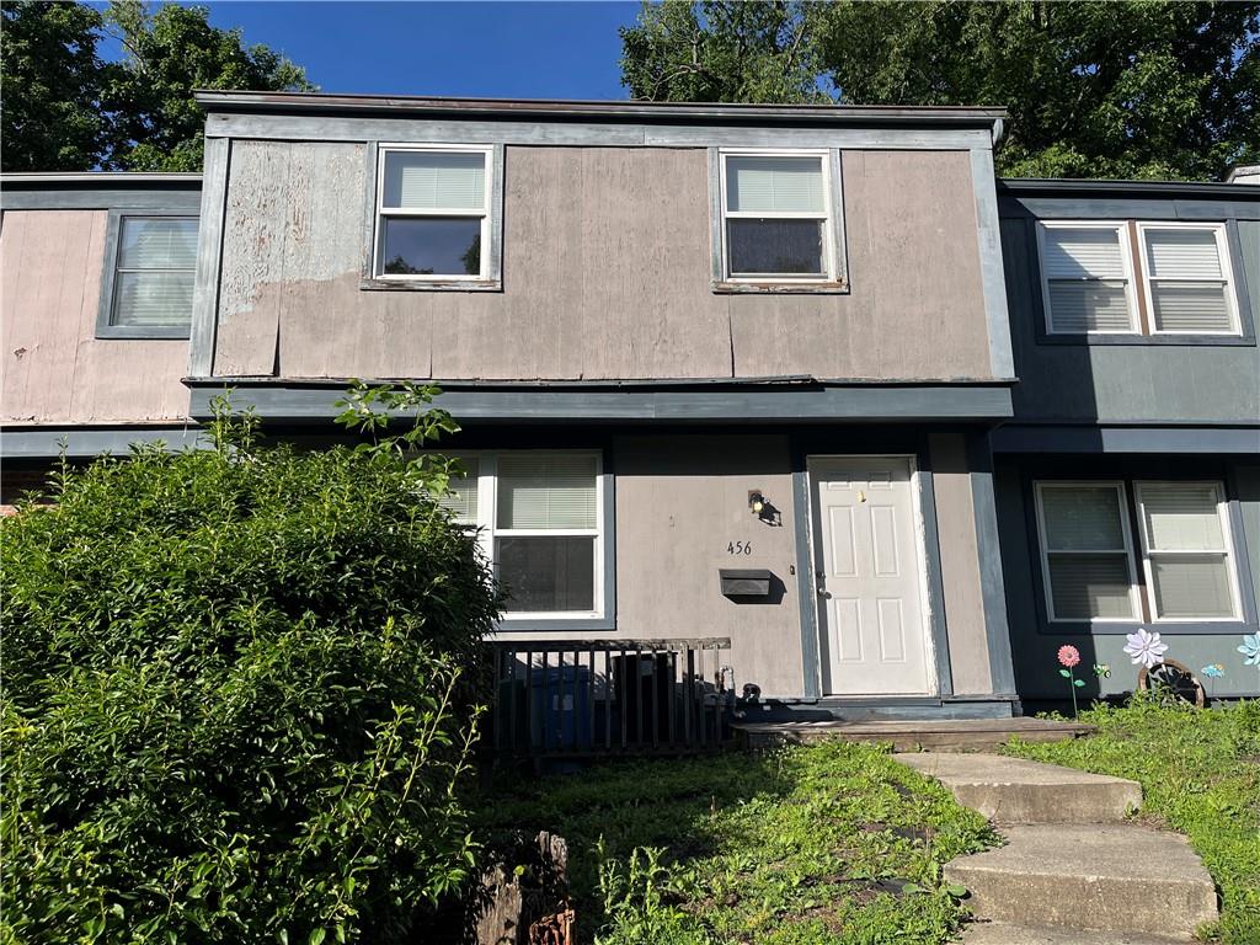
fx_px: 946
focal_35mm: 26
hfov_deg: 67.3
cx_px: 630
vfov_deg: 53.1
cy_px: 472
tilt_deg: +12.0
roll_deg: +1.4
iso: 50
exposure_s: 1/2899
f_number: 1.6
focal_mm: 5.1
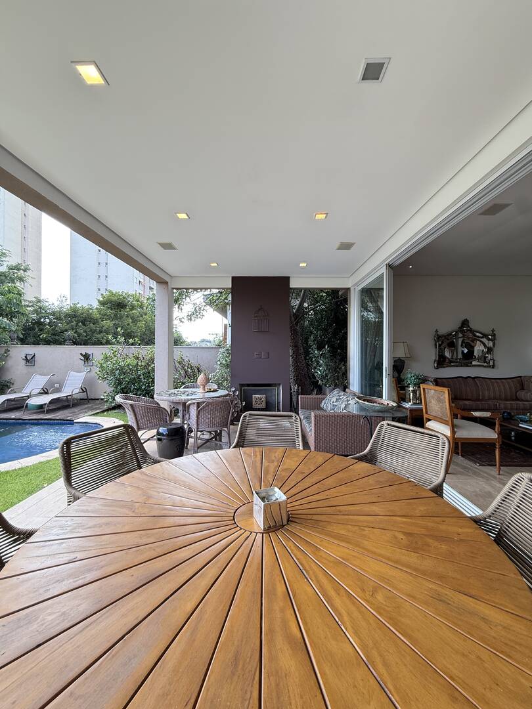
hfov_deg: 85.7
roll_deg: -1.7
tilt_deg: +0.5
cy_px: 354
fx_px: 287
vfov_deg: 102.1
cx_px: 266
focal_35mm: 14
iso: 100
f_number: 2.2
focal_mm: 2.22
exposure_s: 1/99
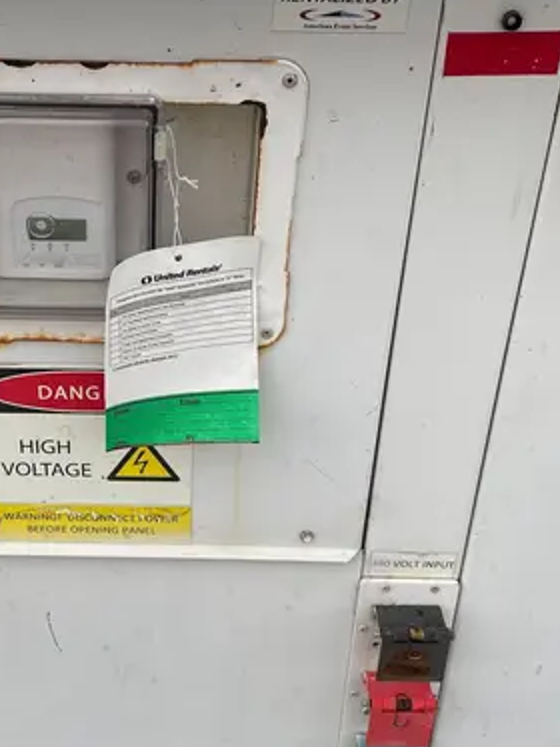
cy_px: 392
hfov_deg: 28.0
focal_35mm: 51
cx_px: 124
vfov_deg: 37.5
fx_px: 1101
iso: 32
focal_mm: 4.2
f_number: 1.6
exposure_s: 1/251
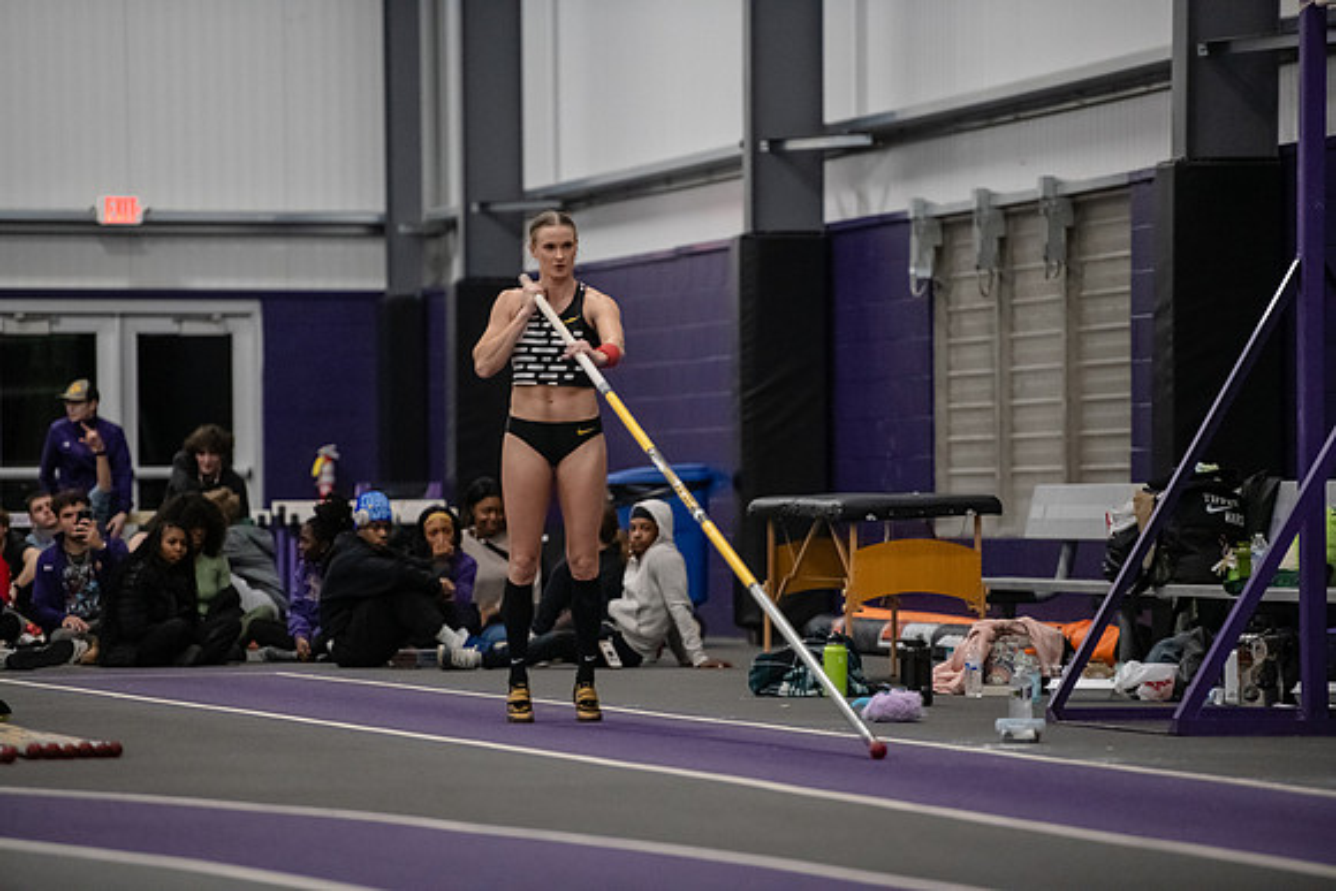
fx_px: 7052
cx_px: 668
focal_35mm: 190
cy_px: 446
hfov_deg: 10.8
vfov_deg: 7.2
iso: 6400
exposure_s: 1/800
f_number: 2.8
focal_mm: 190
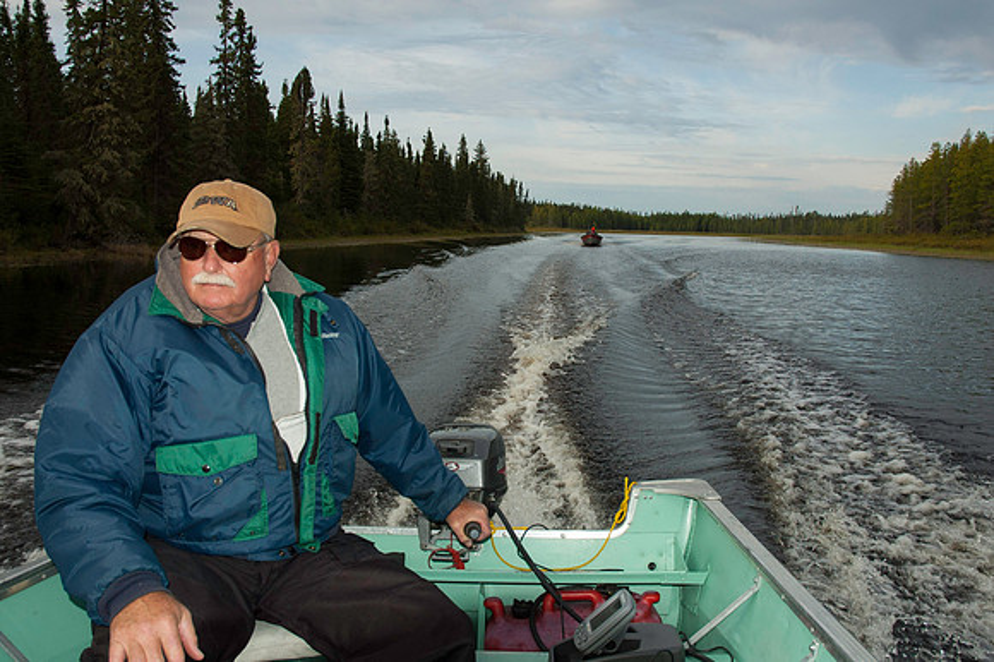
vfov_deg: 45.1
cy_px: 331
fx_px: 796
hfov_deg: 64.0
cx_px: 497
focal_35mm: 29
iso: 200
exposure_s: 1/500
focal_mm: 18
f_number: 6.3
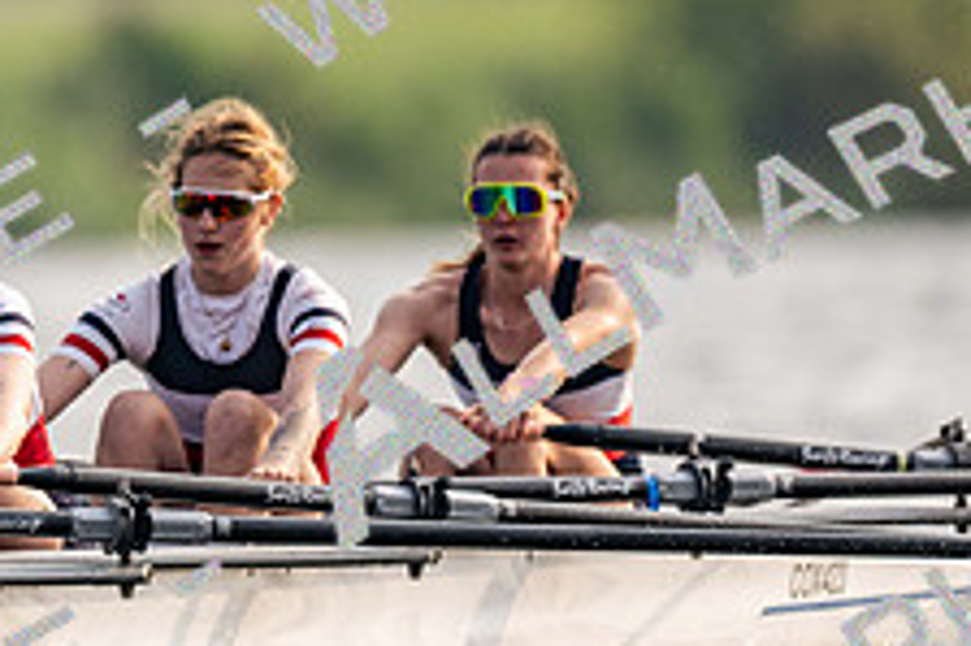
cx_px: -56
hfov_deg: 1.3
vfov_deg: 0.9
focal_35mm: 1554
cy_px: 141
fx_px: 41883
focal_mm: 600
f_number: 4
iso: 250
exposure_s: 1/2500
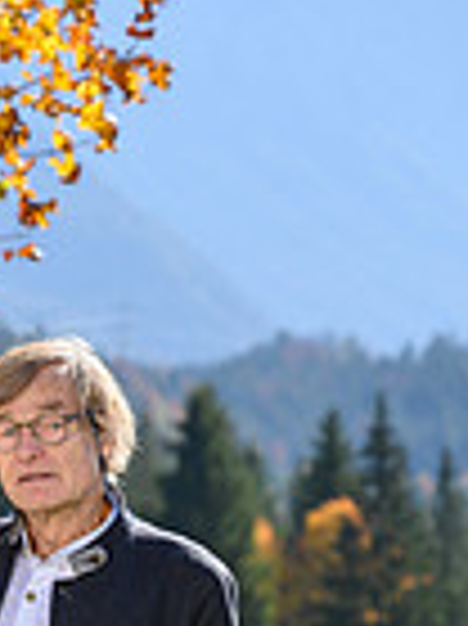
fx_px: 3936
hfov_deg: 6.8
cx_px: -115
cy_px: 955
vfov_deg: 8.9
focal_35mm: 218
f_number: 3.5
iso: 100
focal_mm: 70
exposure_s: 1/640
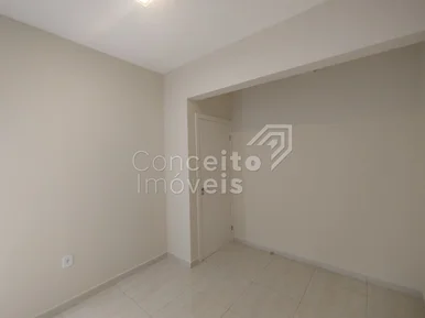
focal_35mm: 15
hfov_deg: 98.2
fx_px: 184
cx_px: 212
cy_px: 159
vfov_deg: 81.7
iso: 320
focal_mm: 1.65
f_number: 2.2
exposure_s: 1/30
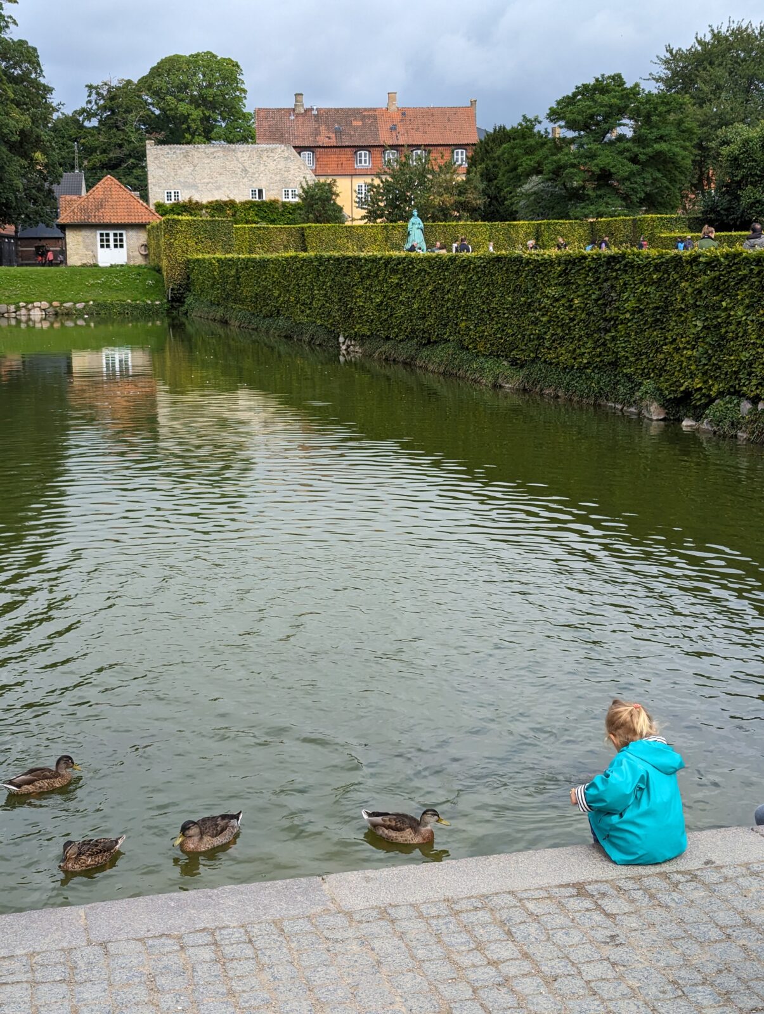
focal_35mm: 48
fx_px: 1409
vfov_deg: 39.6
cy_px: 507
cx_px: 382
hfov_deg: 30.3
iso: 44
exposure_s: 1/1070
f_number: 1.85
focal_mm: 6.81
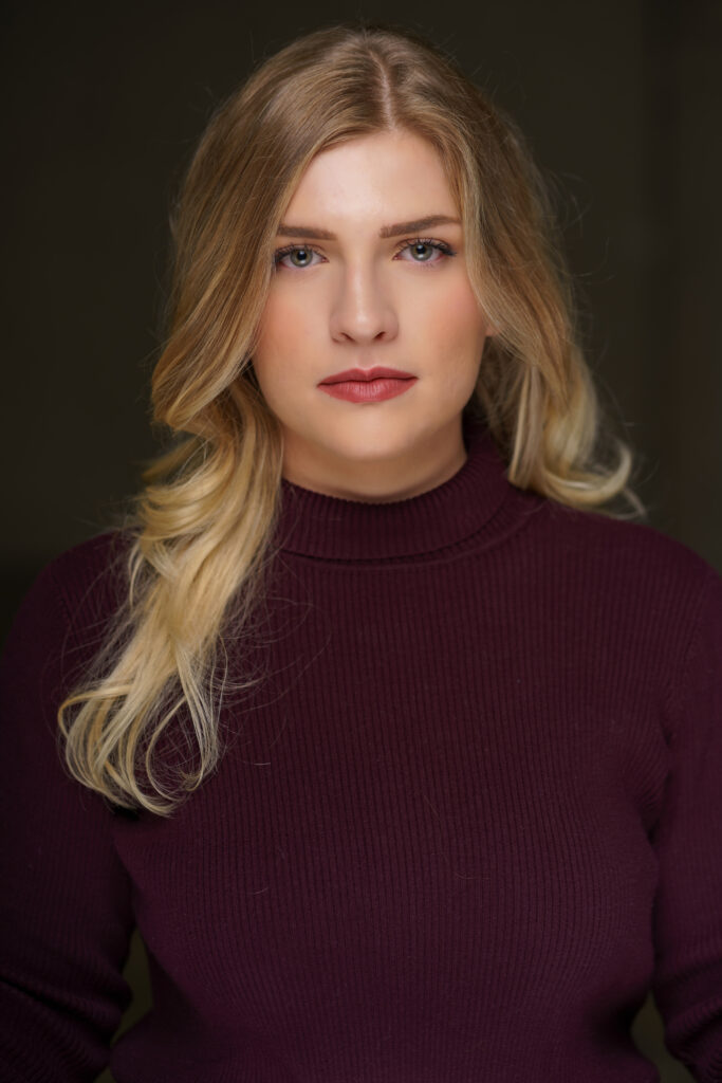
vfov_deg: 23.9
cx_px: 361
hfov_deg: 16.1
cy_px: 542
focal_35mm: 85
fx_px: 2556
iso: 50
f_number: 2.8
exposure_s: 1/200
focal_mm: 85
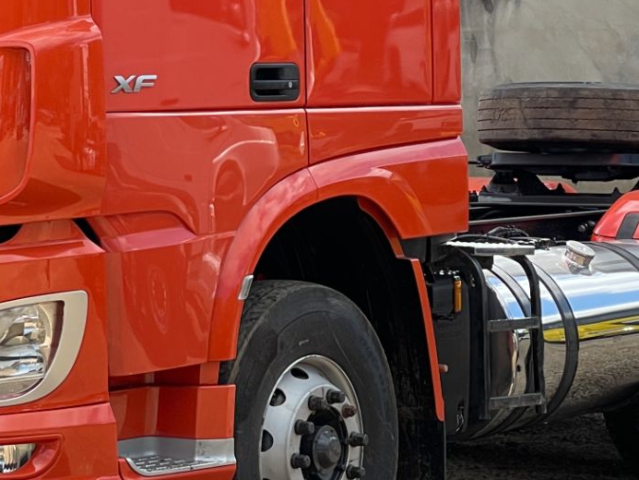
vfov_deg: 10.2
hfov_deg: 13.7
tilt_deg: +3.2
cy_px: 22
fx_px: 2659
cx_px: 219
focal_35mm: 144
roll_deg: +0.0
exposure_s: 1/657
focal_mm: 6
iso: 25
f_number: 2
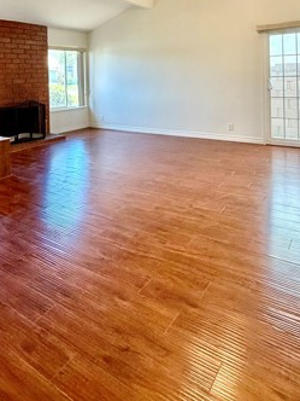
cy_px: 85
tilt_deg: -0.2
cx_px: 133
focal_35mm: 27
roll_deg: +1.1
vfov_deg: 60.5
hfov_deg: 51.2
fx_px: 312
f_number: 2.2
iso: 200
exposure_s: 1/120
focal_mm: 2.22
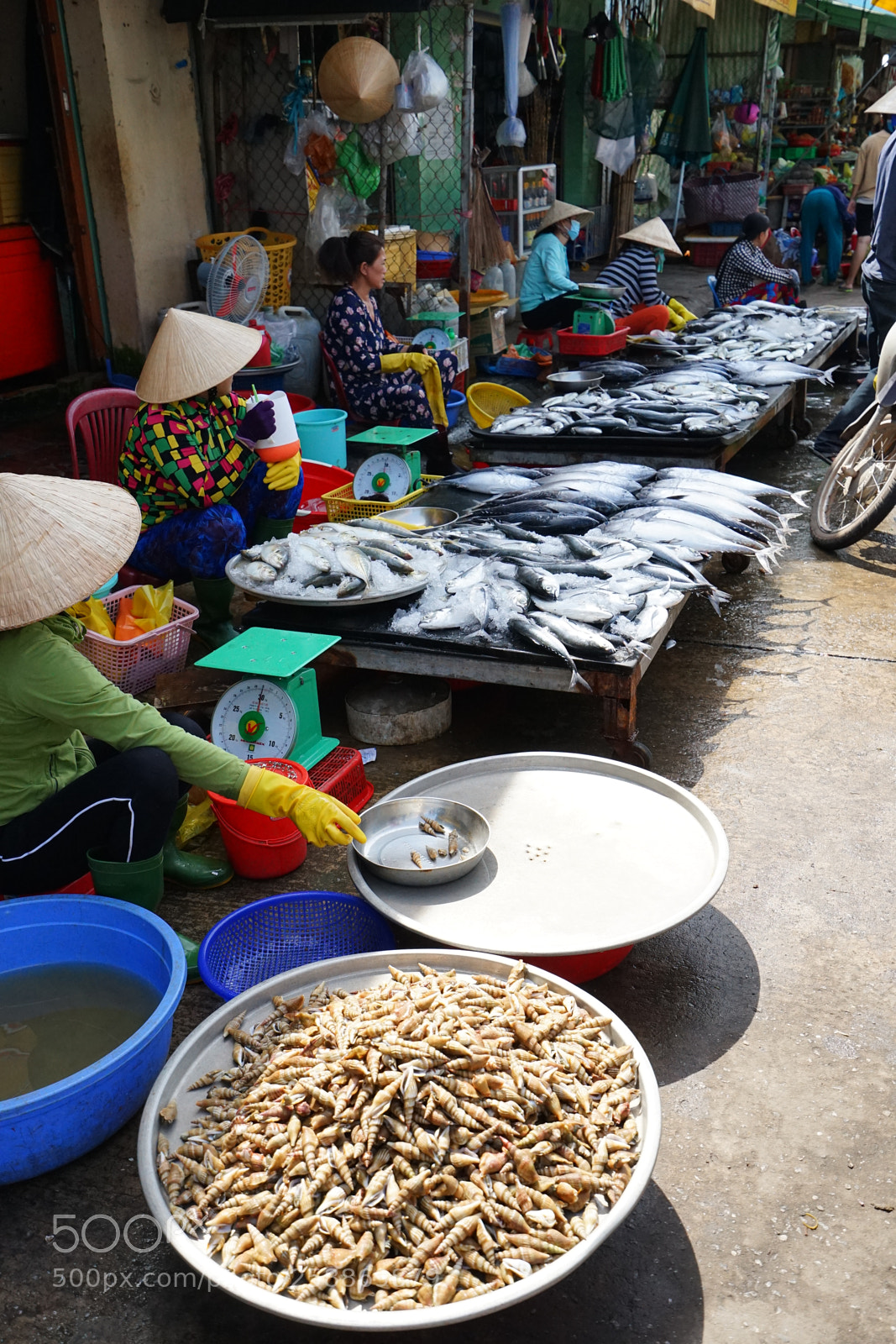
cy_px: 672
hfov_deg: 38.9
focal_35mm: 34
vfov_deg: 55.8
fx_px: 1269
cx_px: 448
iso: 1600
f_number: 6.3
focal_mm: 34
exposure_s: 1/2000
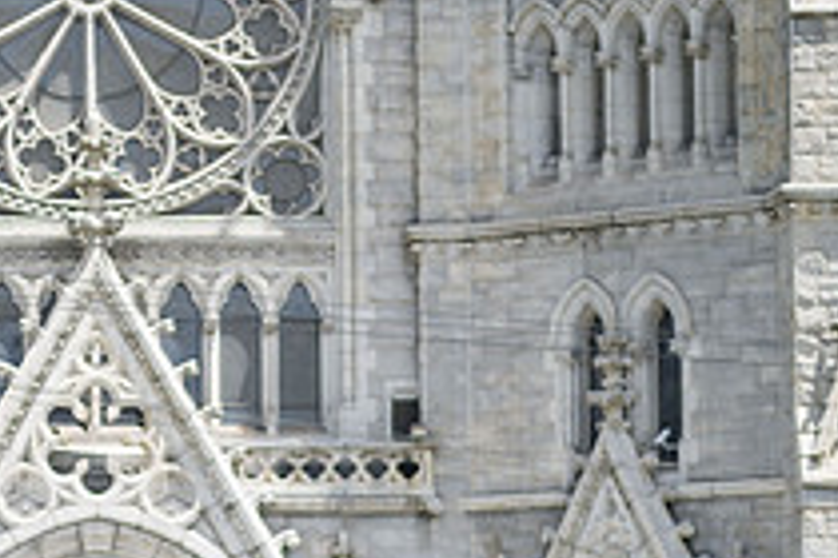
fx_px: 5400
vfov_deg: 5.9
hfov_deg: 8.8
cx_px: -192
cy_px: 464
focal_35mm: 232
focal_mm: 56
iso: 80
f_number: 1.4
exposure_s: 1/4000
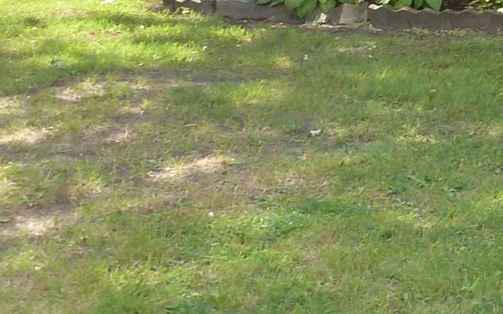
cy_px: -247
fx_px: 1549
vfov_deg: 10.9
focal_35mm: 113
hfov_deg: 17.8
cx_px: 565
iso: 100
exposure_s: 1/100
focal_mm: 4.3
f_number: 4
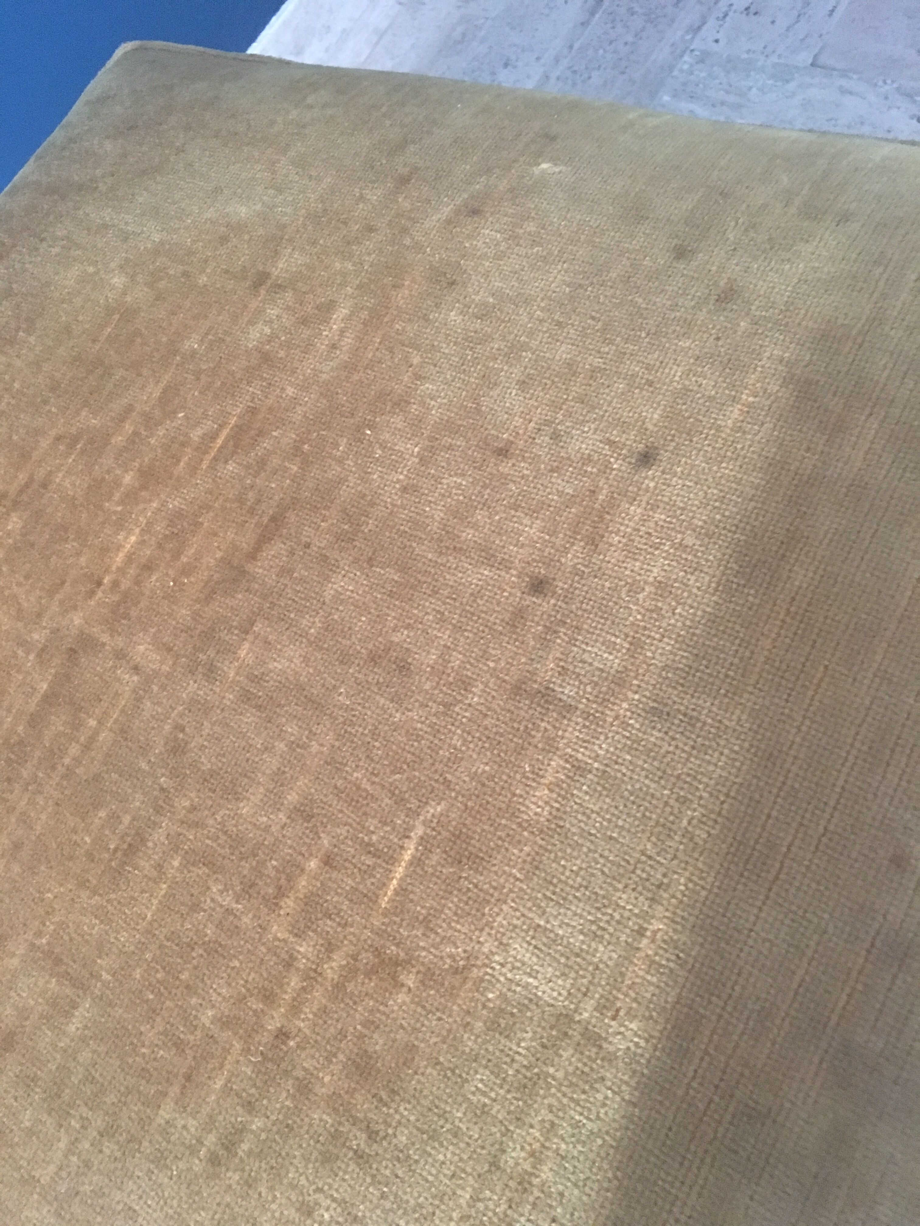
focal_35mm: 29
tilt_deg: -60.3
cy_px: 613
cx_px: 460
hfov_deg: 48.2
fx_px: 1028
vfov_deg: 61.7
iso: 250
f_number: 2.2
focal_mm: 4.15
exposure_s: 1/17
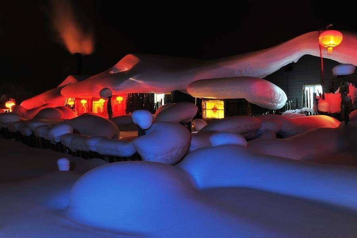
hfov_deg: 58.7
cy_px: 119
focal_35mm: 32
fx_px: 317
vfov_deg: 41.1
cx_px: 178
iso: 160
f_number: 8
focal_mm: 32
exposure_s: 25
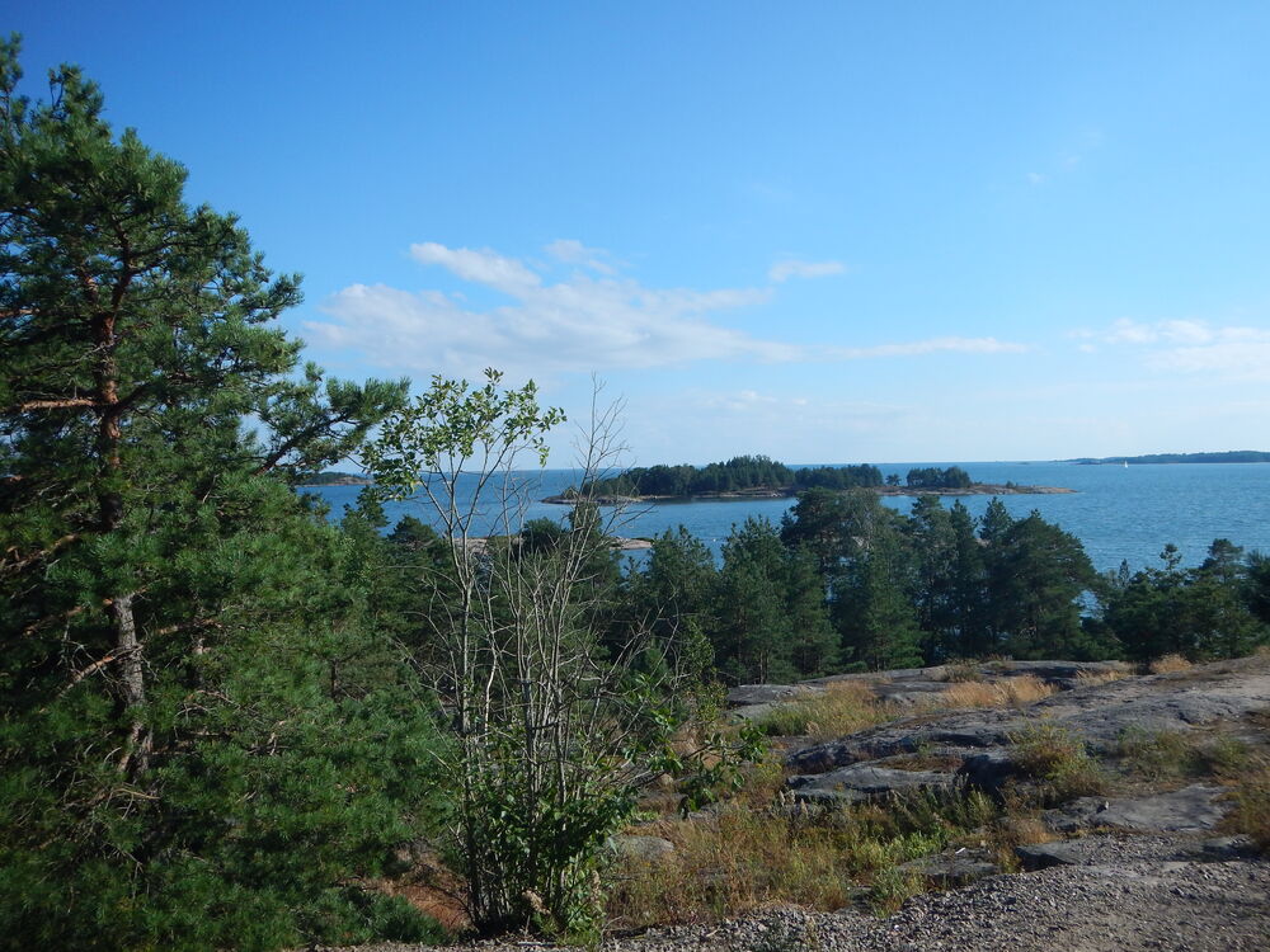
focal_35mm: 28
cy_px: 476
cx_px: 635
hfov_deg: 63.4
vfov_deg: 49.7
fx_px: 1027
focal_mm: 5
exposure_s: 1/1000
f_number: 3.9
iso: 125
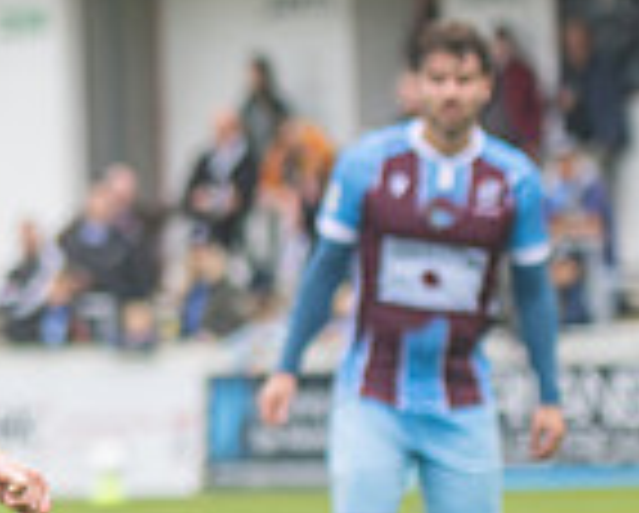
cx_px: -567
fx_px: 15567
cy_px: 448
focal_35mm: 822
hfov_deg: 2.3
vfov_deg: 1.9
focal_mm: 125
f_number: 2.8
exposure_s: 1/1250
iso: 220
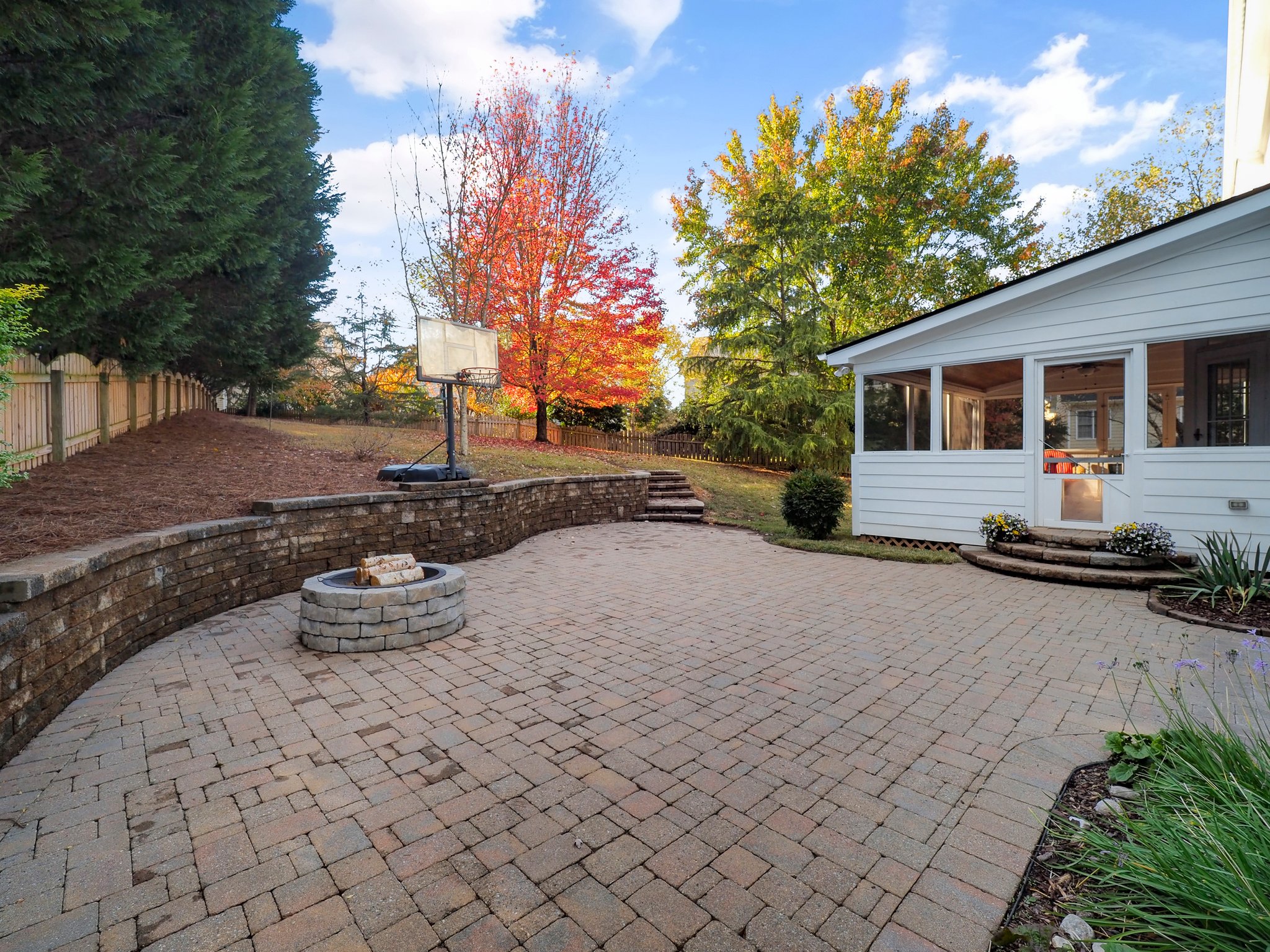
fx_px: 514
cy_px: 476
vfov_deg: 85.7
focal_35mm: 14
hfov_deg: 102.1
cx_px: 635
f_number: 5
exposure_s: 1/100
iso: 100
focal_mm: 7
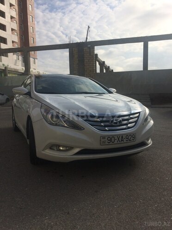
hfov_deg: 48.2
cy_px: 115
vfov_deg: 61.7
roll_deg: +2.7
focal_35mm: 29
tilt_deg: -6.7
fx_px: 192
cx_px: 86
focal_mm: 4.15
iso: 32
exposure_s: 1/5128
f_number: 2.2
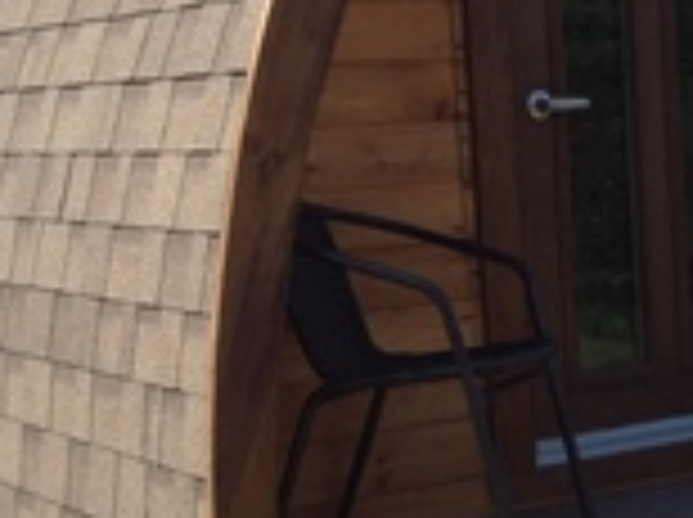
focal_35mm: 107
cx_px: 810
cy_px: 218
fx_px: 2139
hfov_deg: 17.6
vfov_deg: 13.8
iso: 32
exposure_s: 1/546
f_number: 2.4
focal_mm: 3.3
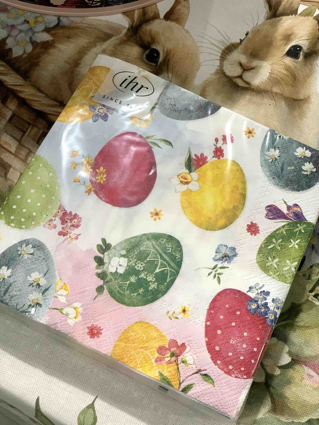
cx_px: 160
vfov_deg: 36.8
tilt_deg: -66.9
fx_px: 639
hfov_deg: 28.0
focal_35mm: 52
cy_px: 212
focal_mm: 6
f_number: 2.4
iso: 125
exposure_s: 1/50
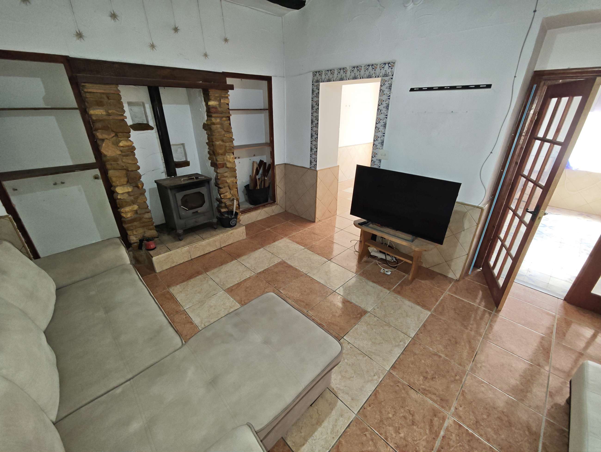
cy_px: 226
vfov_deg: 85.8
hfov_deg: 102.0
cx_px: 300
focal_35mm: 14
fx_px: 243
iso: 640
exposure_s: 1/26.3
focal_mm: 2.16
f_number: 2.2
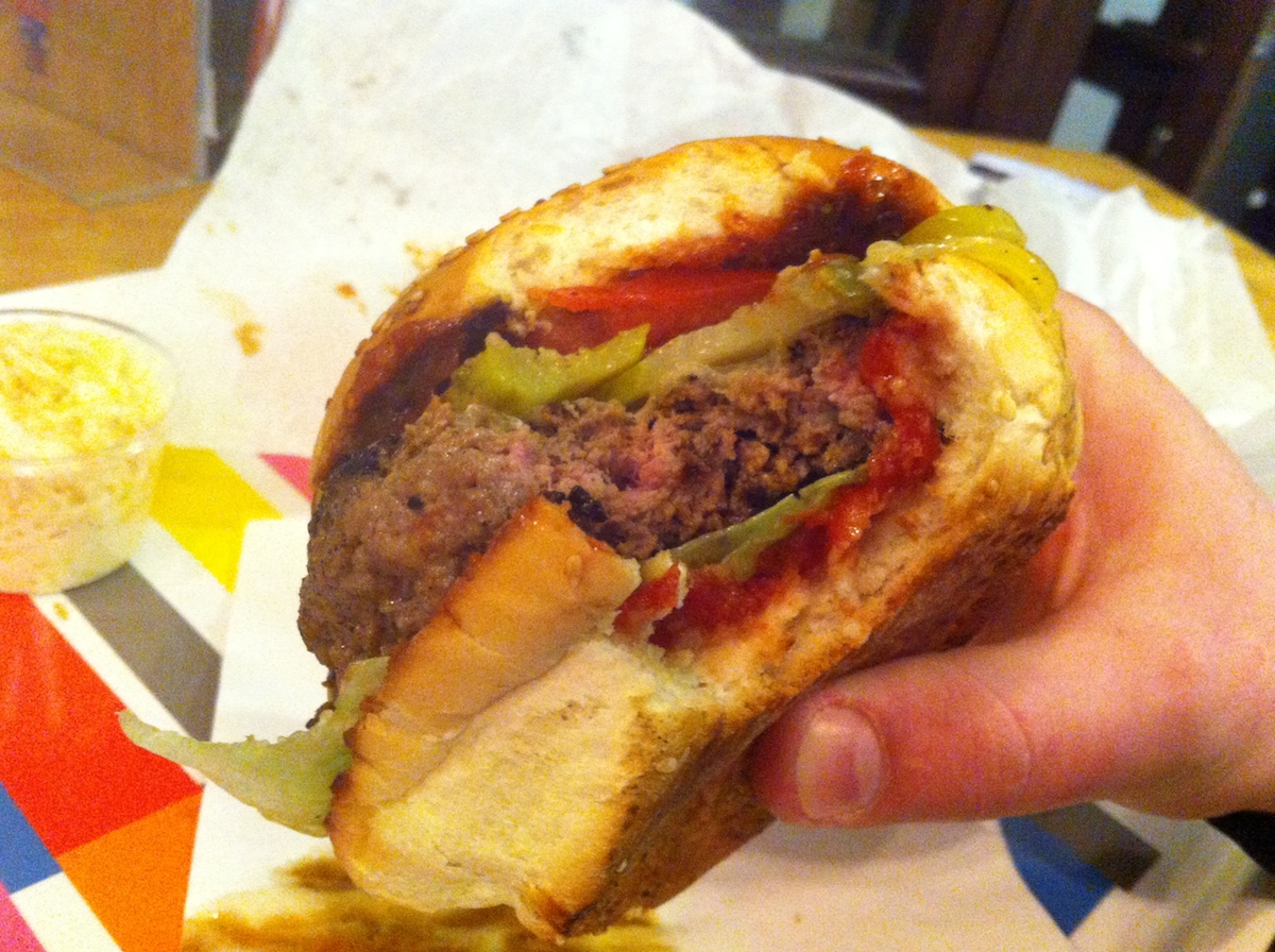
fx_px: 1287
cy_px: 476
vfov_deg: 40.6
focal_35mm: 35
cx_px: 638
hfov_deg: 52.7
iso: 640
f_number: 2.8
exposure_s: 1/17
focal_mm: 3.85
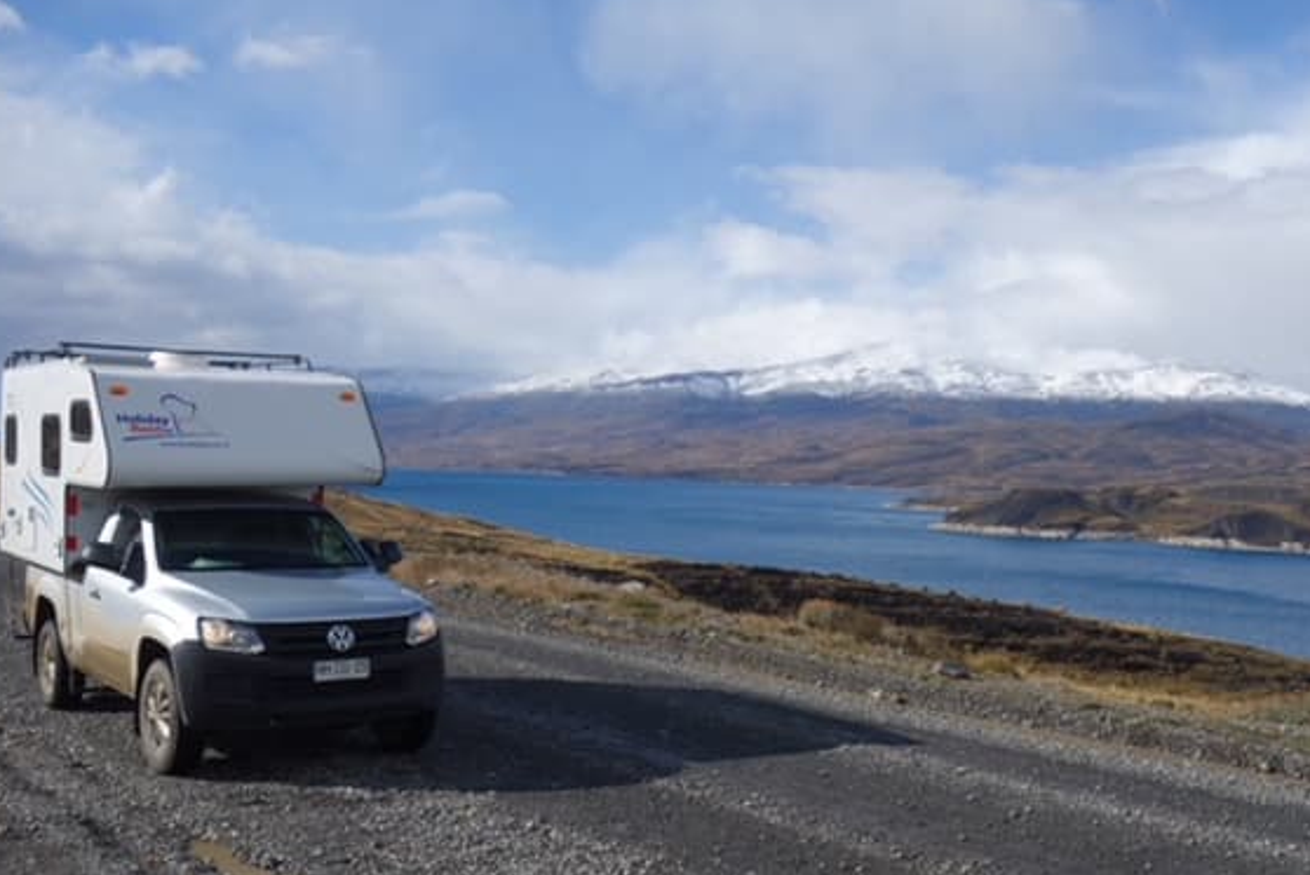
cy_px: 481
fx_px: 1420
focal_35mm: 39
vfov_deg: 34.2
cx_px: 683
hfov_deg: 49.5
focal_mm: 12.78
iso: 125
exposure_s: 1/800
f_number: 5.6
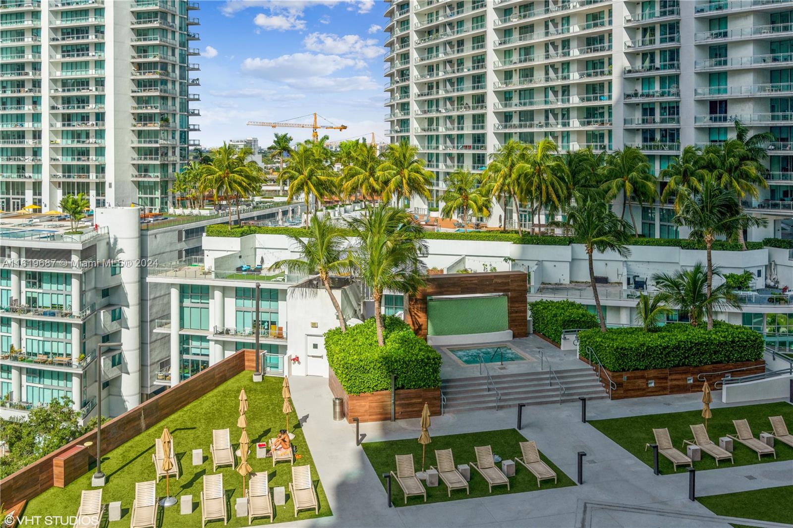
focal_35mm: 35
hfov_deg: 54.4
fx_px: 771
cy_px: 264
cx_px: 396
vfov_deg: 37.8
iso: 200
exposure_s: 1/1000
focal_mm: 35
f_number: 8
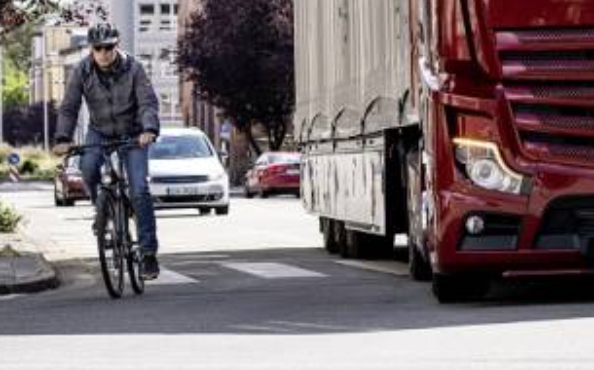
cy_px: 130
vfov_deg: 6.6
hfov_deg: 10.6
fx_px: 3202
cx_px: 366
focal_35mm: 198
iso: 50
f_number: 4
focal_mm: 80
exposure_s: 1/250
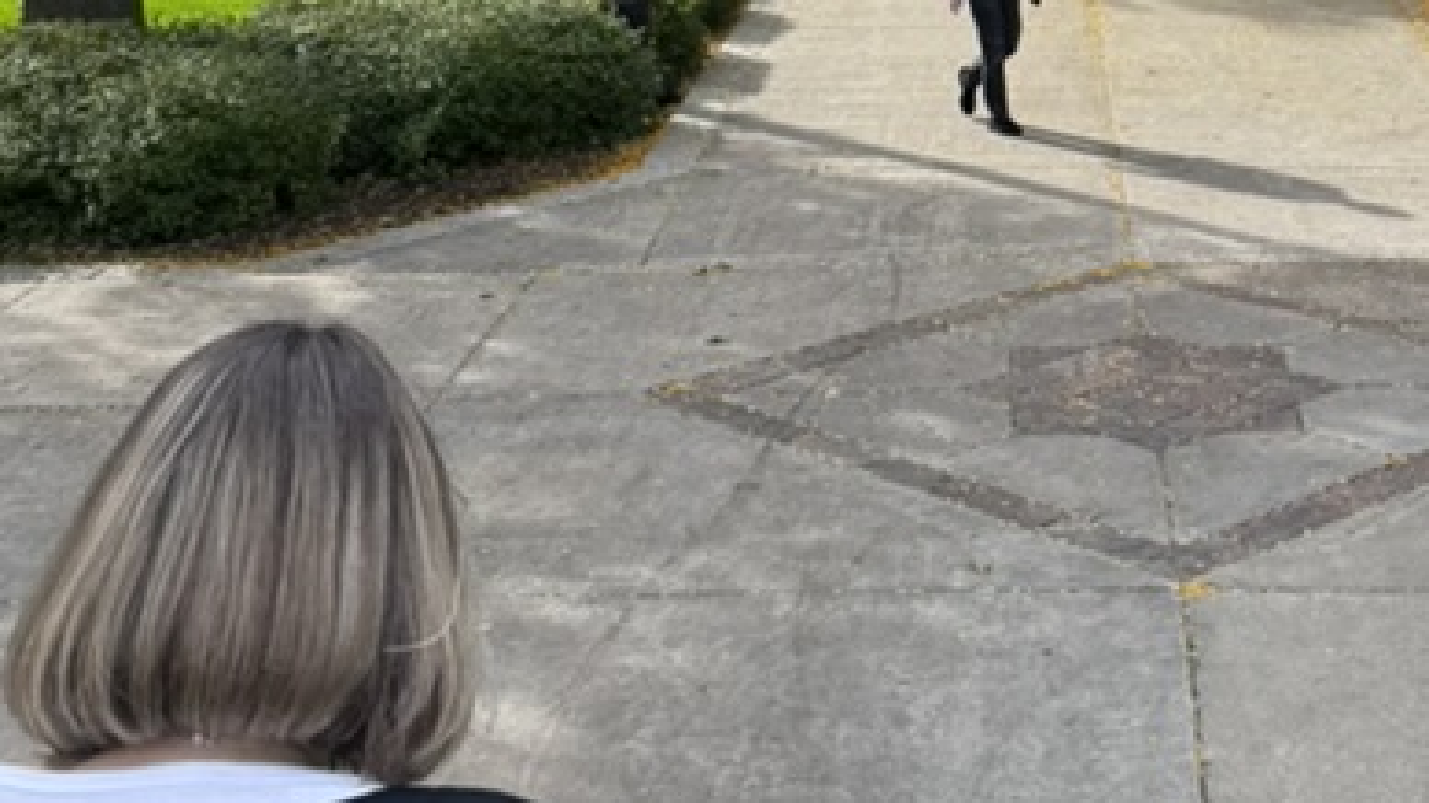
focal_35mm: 69
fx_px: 2614
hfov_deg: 30.3
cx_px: 972
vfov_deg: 16.2
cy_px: -357
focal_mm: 6.76
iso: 80
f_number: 1.78
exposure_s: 1/593
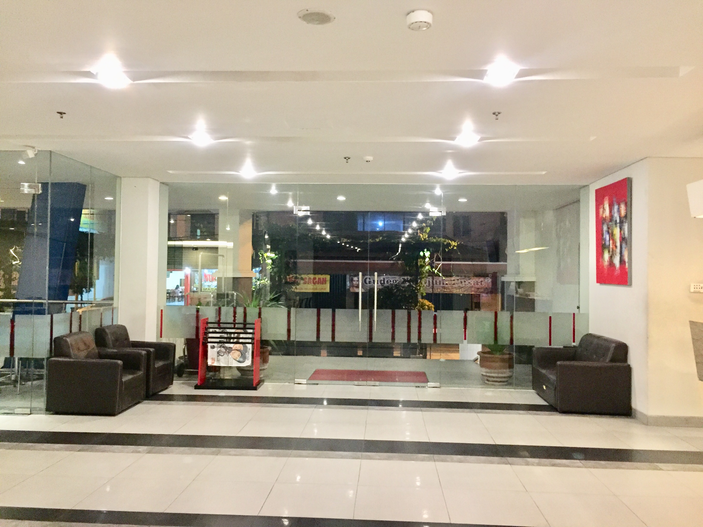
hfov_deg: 61.7
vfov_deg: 48.2
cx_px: 352
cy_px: 264
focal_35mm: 29
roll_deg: -0.9
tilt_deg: +0.8
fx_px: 589
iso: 400
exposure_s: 1/17
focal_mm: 4.15
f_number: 2.2
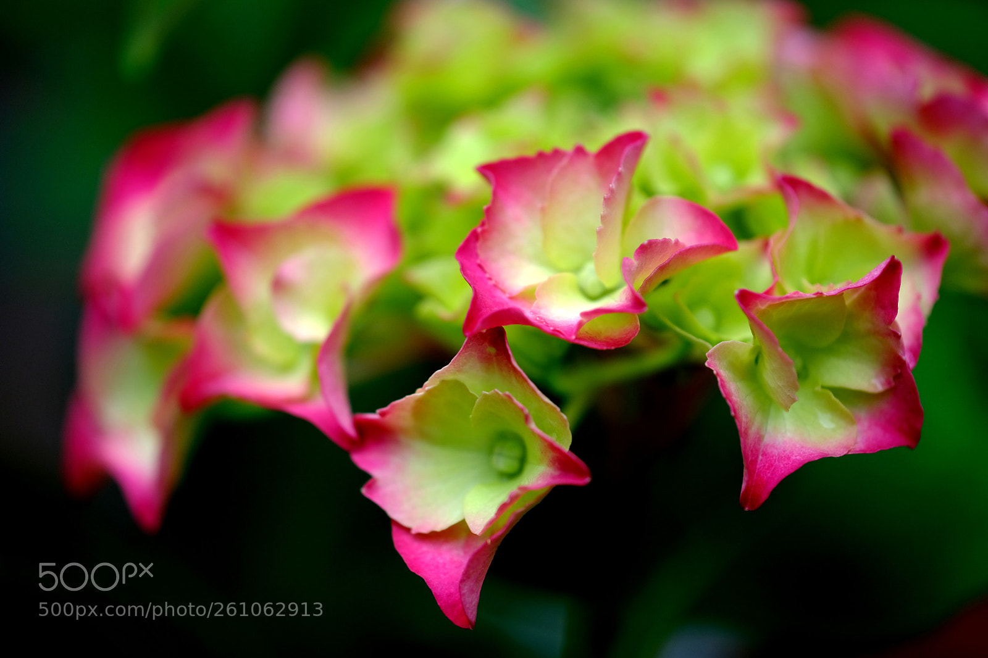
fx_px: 3292
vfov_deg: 11.4
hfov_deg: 17.1
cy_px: 329
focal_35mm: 120
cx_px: 494
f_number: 2.8
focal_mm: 80
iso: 200
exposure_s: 1/750
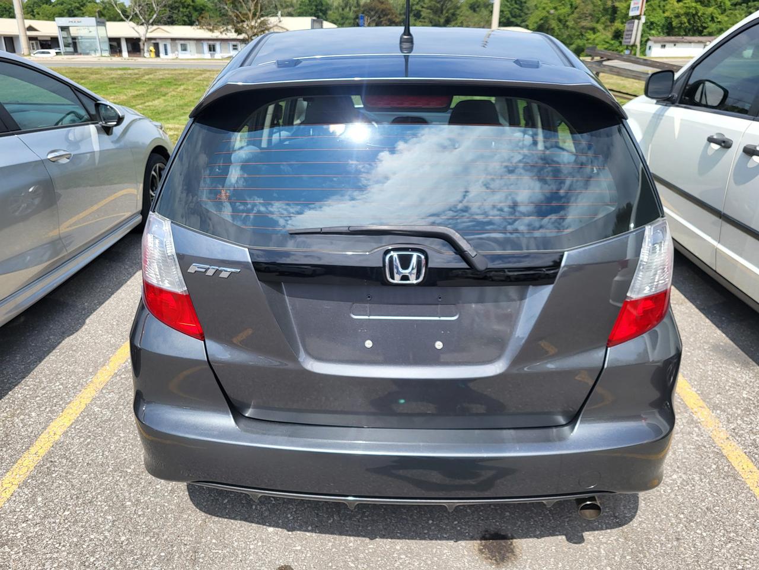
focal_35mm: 26
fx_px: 570
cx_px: 380
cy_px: 285
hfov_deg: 67.3
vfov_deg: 53.1
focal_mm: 5.4
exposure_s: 1/1742
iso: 40
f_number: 1.8
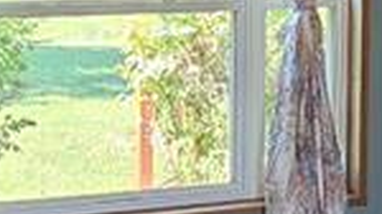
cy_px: 10
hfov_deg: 22.0
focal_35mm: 97
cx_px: 183
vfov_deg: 12.3
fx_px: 981
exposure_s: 1/60
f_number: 2.2
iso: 160
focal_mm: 2.2
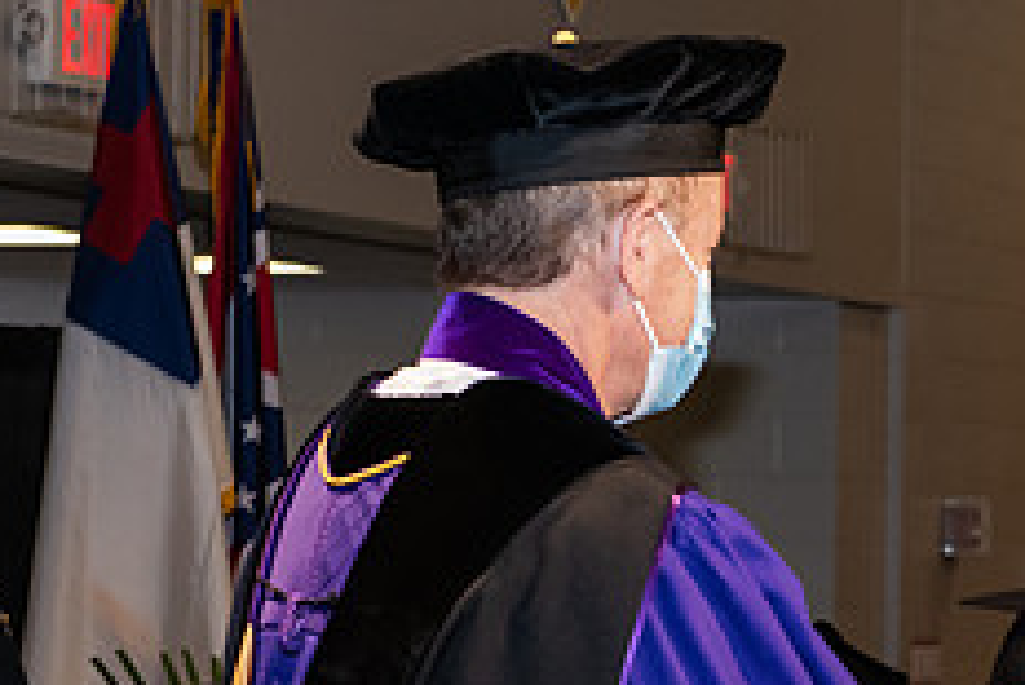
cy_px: 714
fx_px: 4416
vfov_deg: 8.8
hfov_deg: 13.1
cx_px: 1007
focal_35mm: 155
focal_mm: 62
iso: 1600
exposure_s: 1/200
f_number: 6.3
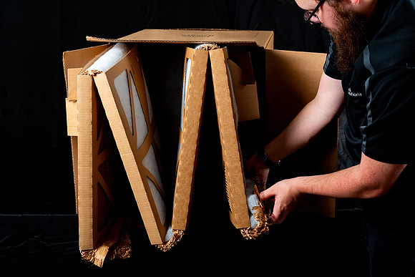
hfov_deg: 32.4
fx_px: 715
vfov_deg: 21.9
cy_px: 138
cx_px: 208
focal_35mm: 62
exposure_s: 1/125
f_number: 8
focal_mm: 62
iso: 160
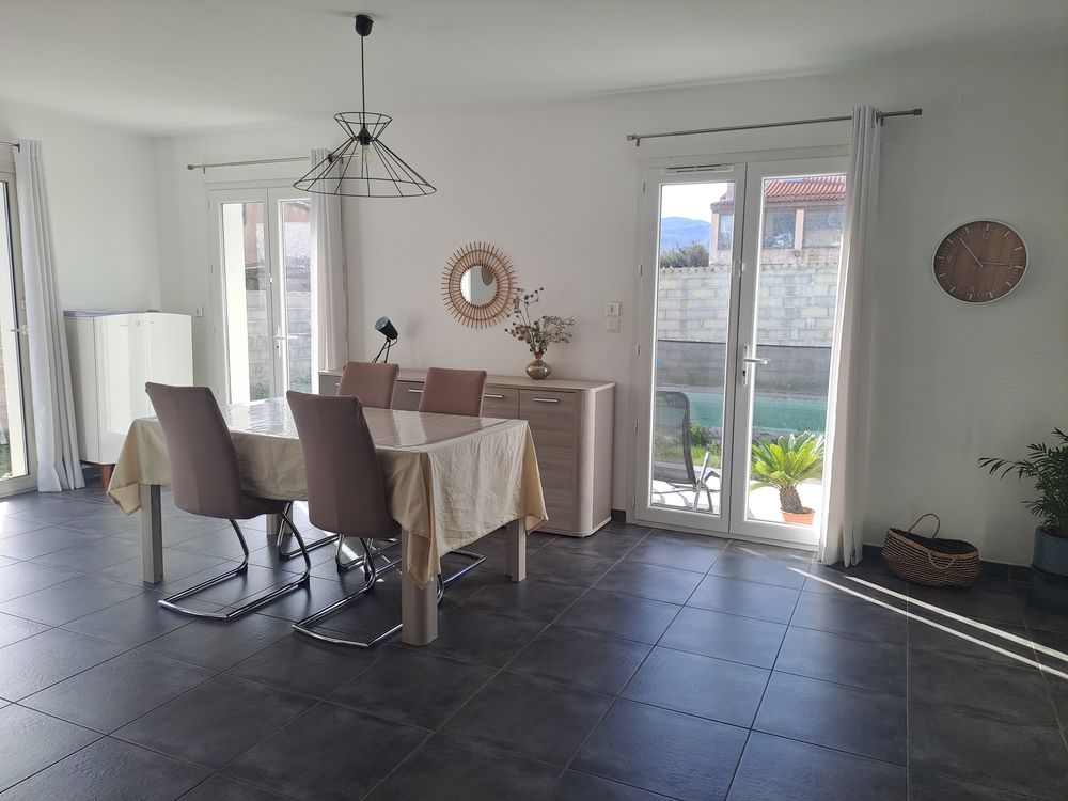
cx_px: 534
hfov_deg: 69.4
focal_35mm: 25
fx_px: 771
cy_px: 400
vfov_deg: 54.9
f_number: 1.8
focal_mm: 4.65
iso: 32
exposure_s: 1/255
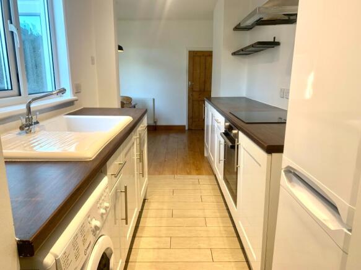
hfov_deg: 67.3
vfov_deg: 53.0
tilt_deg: -14.0
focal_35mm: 26
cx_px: 180
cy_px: 135
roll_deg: -0.3
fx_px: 271
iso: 50
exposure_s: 1/50
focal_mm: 4.25
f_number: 1.8
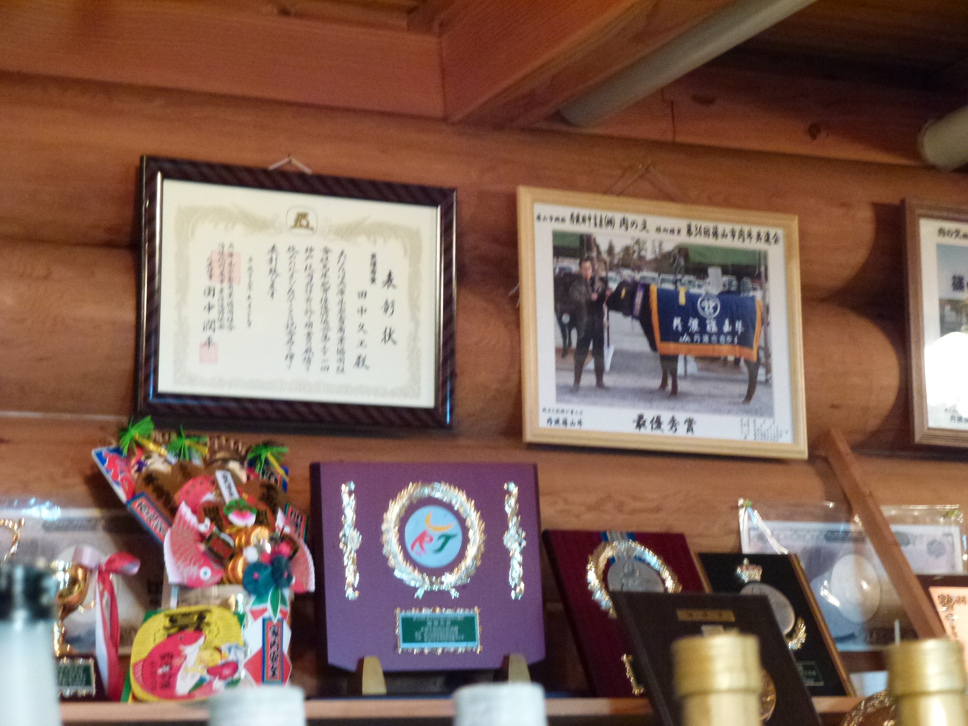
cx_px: 484
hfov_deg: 20.4
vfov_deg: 15.4
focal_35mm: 96
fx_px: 2685
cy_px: 363
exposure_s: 1/4
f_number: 5
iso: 400
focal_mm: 17.3
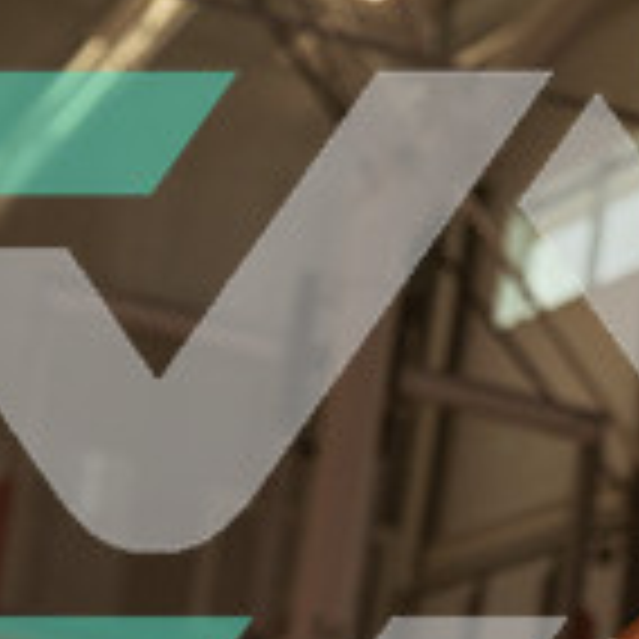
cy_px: 857
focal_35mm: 194
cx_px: 927
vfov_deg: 8.9
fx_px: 4052
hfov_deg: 8.8
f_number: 5.6
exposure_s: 1/125
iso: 100
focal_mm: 56
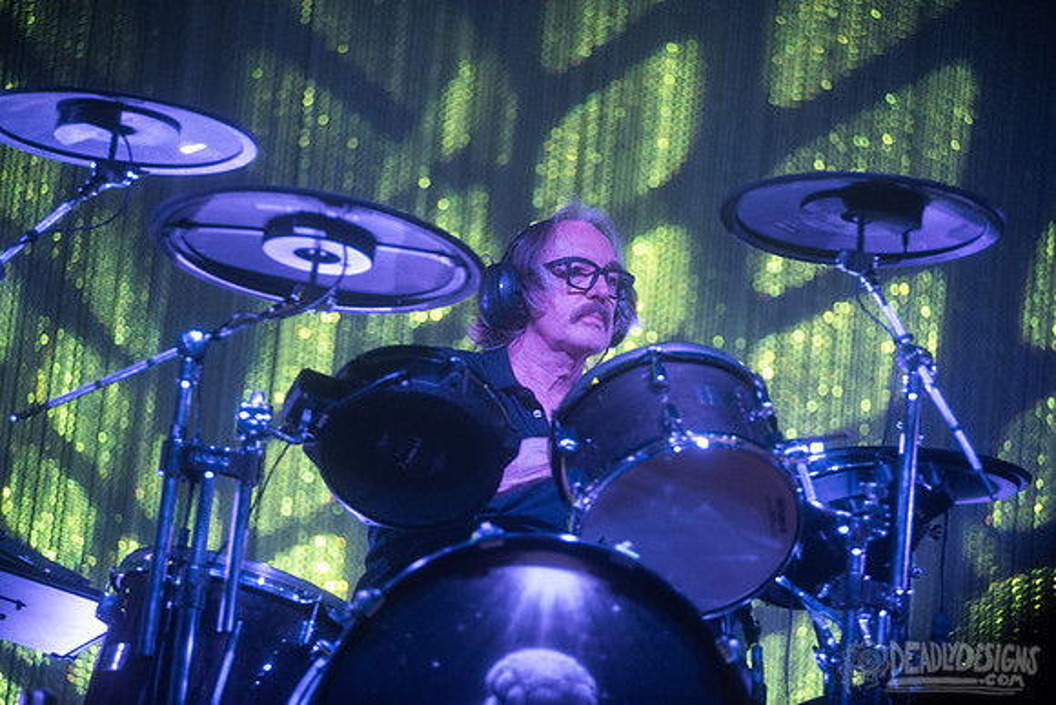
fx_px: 4254
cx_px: 528
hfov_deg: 14.2
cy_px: 352
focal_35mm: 145
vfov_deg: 9.5
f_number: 3.2
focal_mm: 145
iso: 2500
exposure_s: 1/250
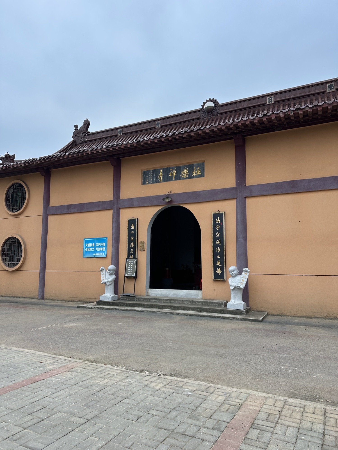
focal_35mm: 24
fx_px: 312
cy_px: 225
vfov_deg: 71.6
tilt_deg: +6.9
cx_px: 169
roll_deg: -1.1
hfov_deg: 56.8
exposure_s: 1/264
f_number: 1.78
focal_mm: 6.86
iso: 80
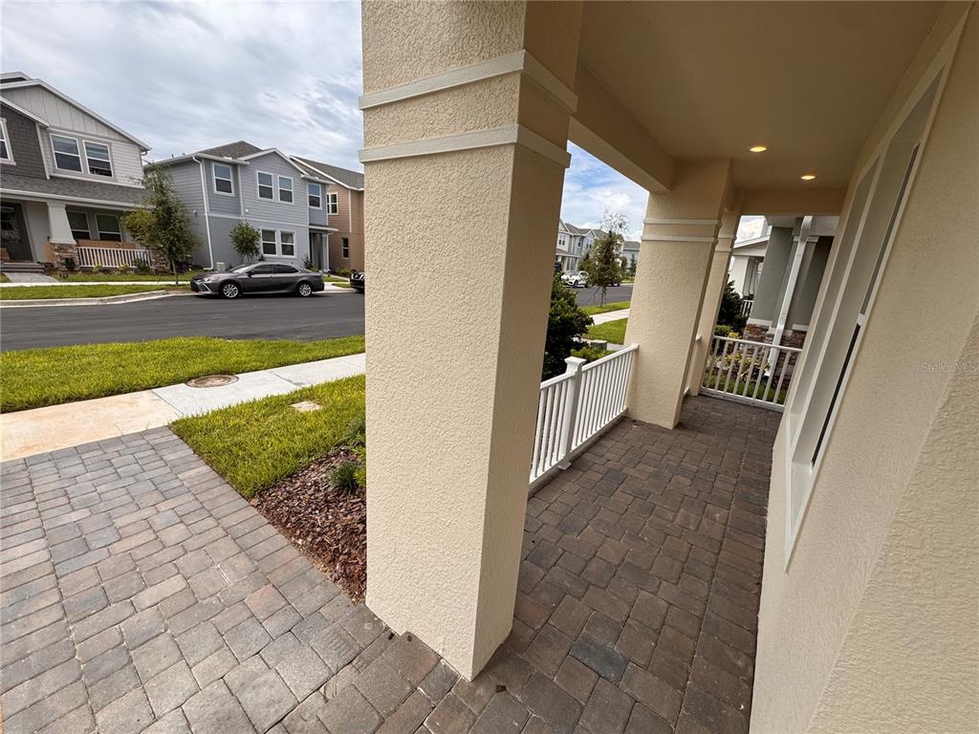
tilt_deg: -14.9
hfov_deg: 102.1
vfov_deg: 85.7
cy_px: 367
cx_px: 490
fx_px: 396
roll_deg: -5.0
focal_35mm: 14
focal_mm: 2.22
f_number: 2.2
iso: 40
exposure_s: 1/1323
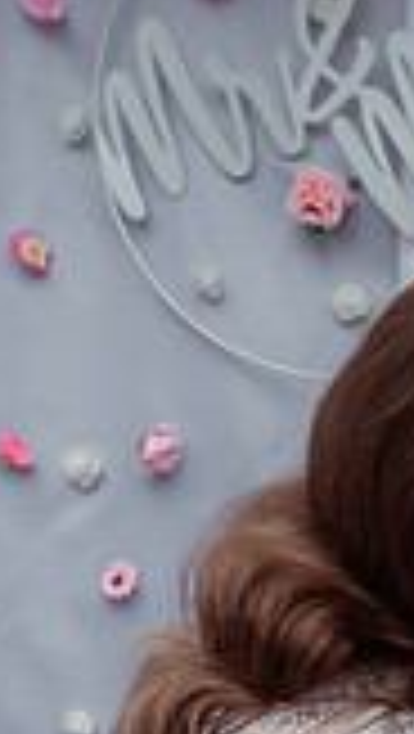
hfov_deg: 9.9
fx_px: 2355
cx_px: 523
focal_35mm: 121
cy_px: 845
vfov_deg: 17.0
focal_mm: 30
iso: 200
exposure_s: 1/400
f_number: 4.5
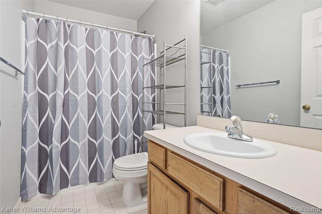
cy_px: 107
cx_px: 161
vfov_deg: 70.3
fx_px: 152
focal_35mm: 17
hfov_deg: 93.3
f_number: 8
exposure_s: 1/500
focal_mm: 17
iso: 1600
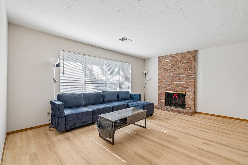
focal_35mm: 16
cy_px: 82
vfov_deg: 72.0
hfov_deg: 95.0
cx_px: 124
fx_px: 114
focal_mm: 16.5
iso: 100
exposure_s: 1/5
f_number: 6.3
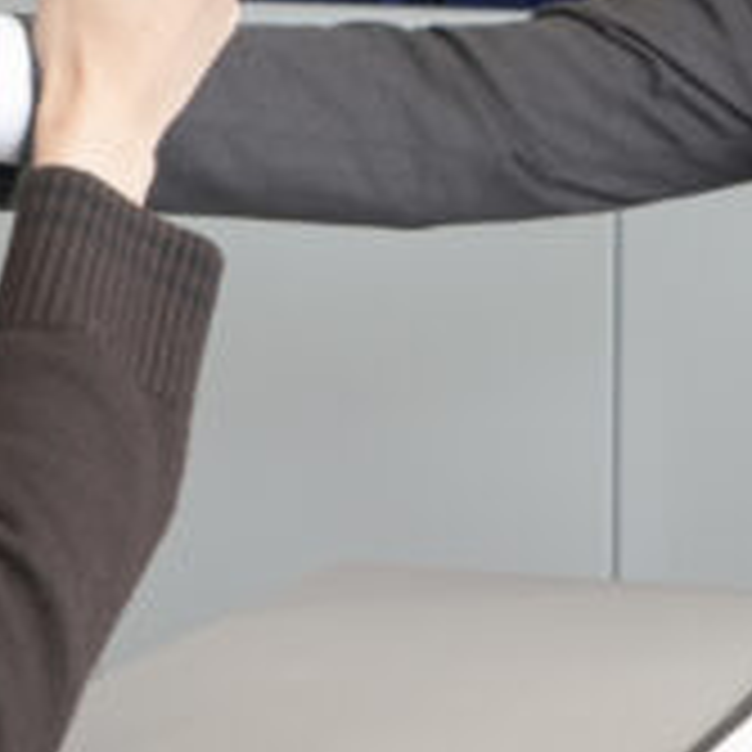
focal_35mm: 182
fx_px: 4473
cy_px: -124
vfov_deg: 9.5
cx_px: 626
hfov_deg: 9.6
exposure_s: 1/80
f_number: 2.8
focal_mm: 35
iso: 320
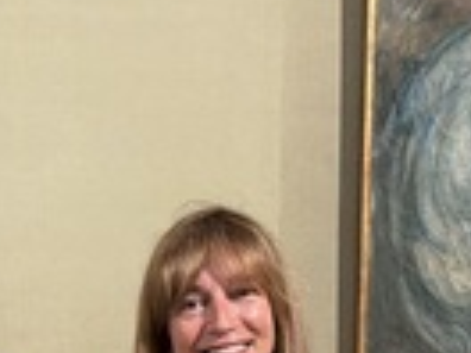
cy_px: 745
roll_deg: -0.4
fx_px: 1483
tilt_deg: -12.4
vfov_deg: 11.9
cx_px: 128
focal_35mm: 109
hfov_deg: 18.0
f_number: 1.78
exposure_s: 1/100
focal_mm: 6.76
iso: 800
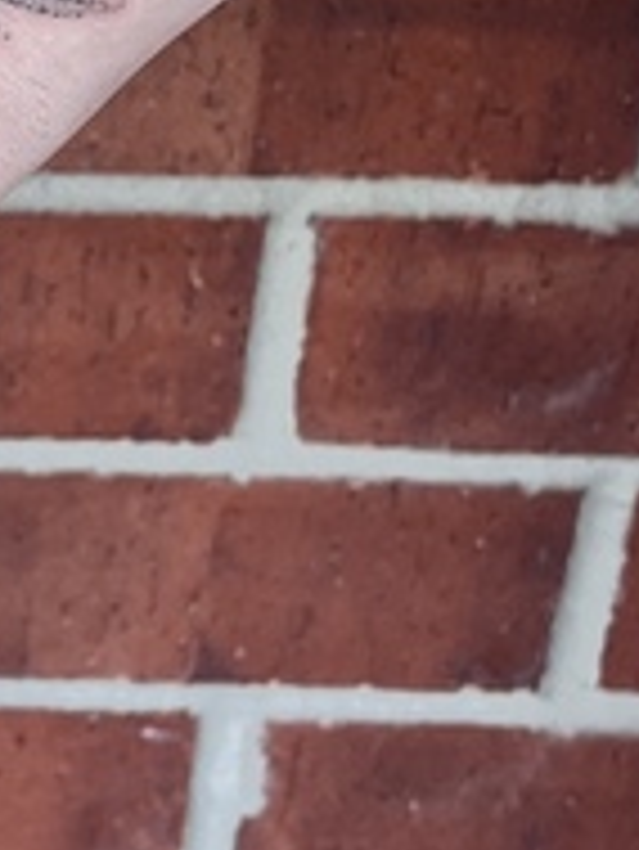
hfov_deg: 22.0
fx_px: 1549
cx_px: -70
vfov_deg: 27.5
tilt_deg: -30.7
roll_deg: -1.7
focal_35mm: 63
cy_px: -137
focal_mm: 5.1
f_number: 1.6
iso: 50
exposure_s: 1/354
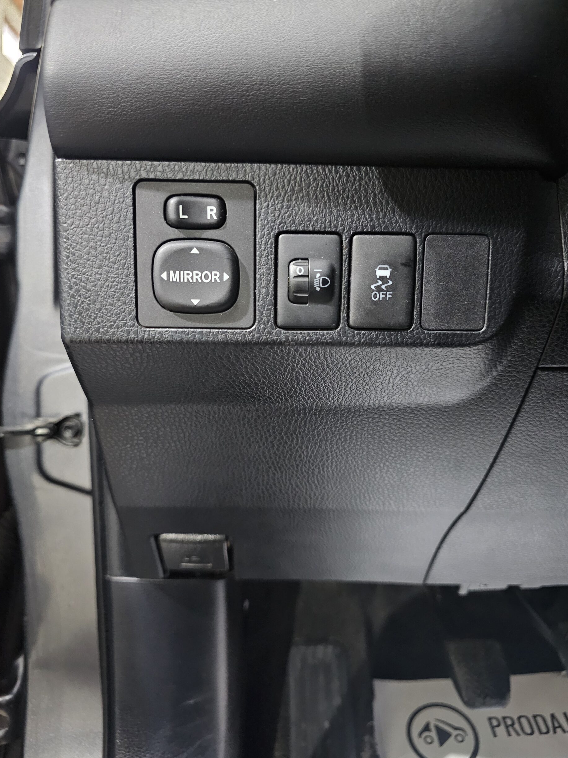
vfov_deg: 71.6
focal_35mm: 24
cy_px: 371
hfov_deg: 56.8
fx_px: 525
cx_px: 287
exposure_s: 1/25
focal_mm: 6.3
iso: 1600
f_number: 1.7
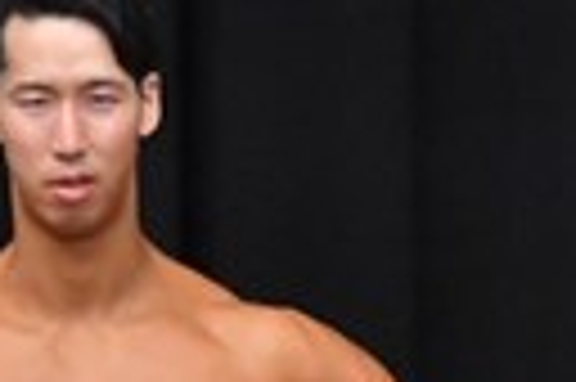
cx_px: 1478
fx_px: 21700
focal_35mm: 1358
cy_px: 863
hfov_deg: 1.5
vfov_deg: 1.0
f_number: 5.6
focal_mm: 150
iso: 8000
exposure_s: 1/400
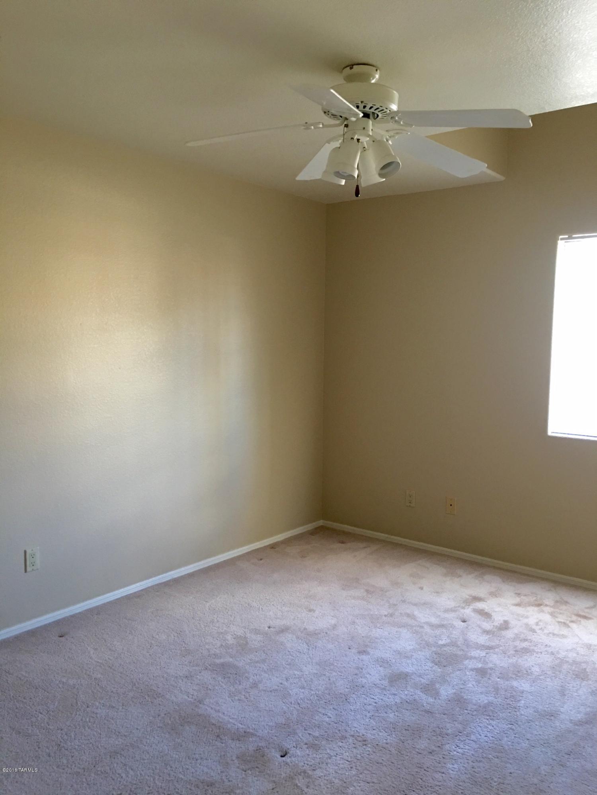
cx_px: 298
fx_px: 667
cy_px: 398
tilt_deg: -4.3
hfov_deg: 48.2
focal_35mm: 29
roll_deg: -1.2
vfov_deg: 61.7
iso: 64
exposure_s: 1/15
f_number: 2.2
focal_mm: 4.15
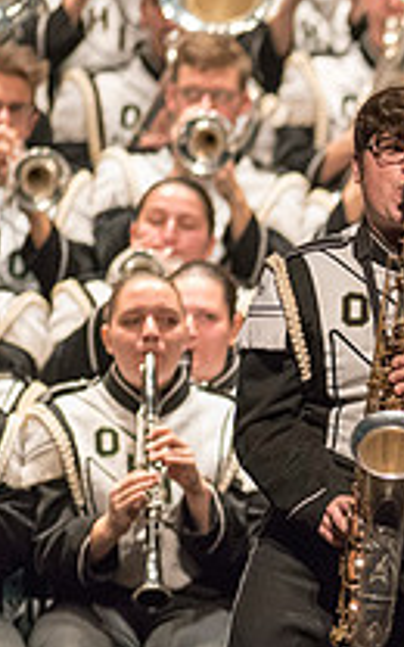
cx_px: 879
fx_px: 14992
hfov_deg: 1.5
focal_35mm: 851
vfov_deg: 2.5
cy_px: 434
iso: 4000
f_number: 2.8
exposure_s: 1/500
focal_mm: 300
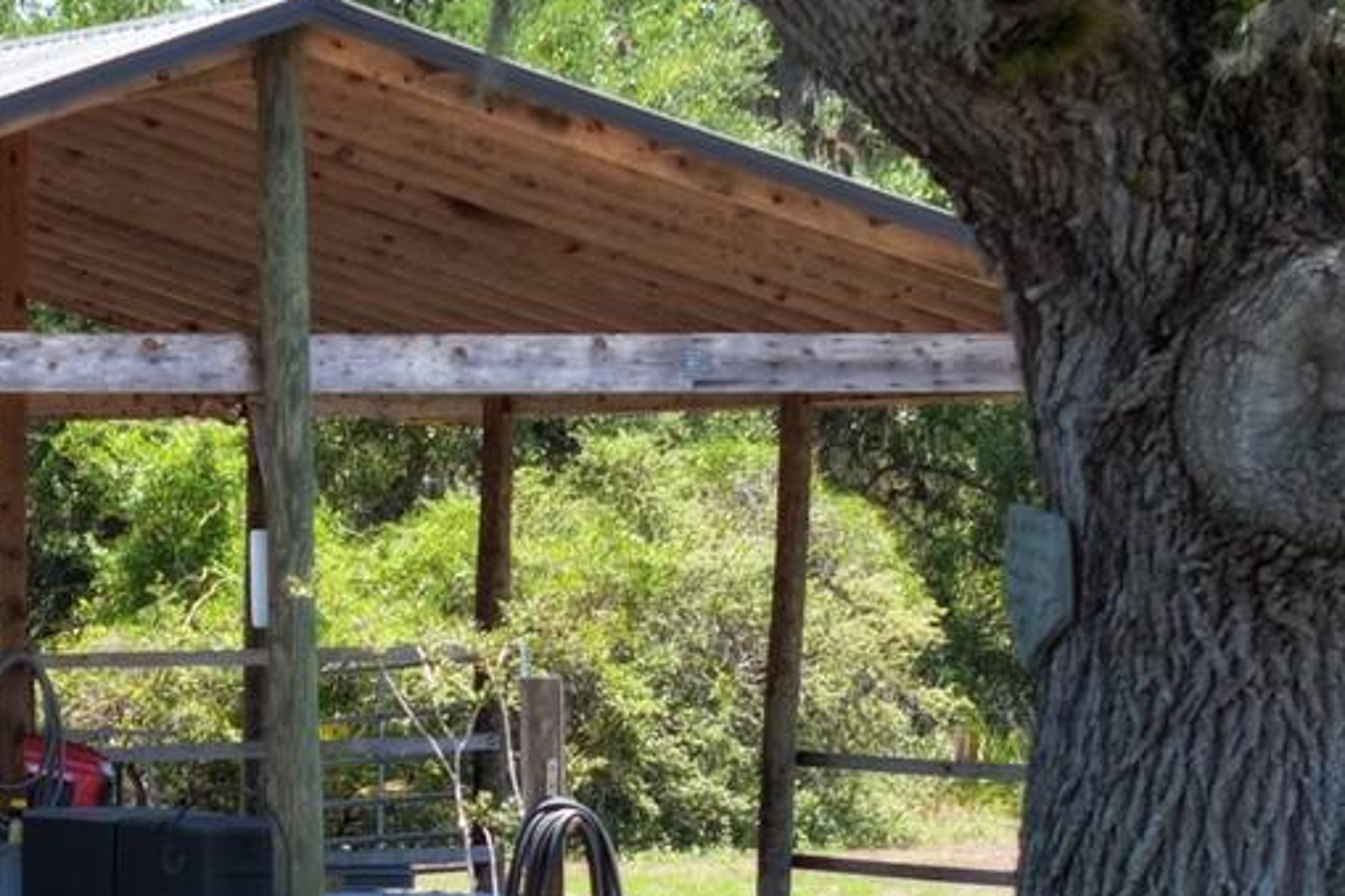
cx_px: 468
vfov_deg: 6.0
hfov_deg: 9.0
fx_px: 8552
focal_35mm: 229
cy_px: 616
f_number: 2.8
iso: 200
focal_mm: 19.35
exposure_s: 1/640
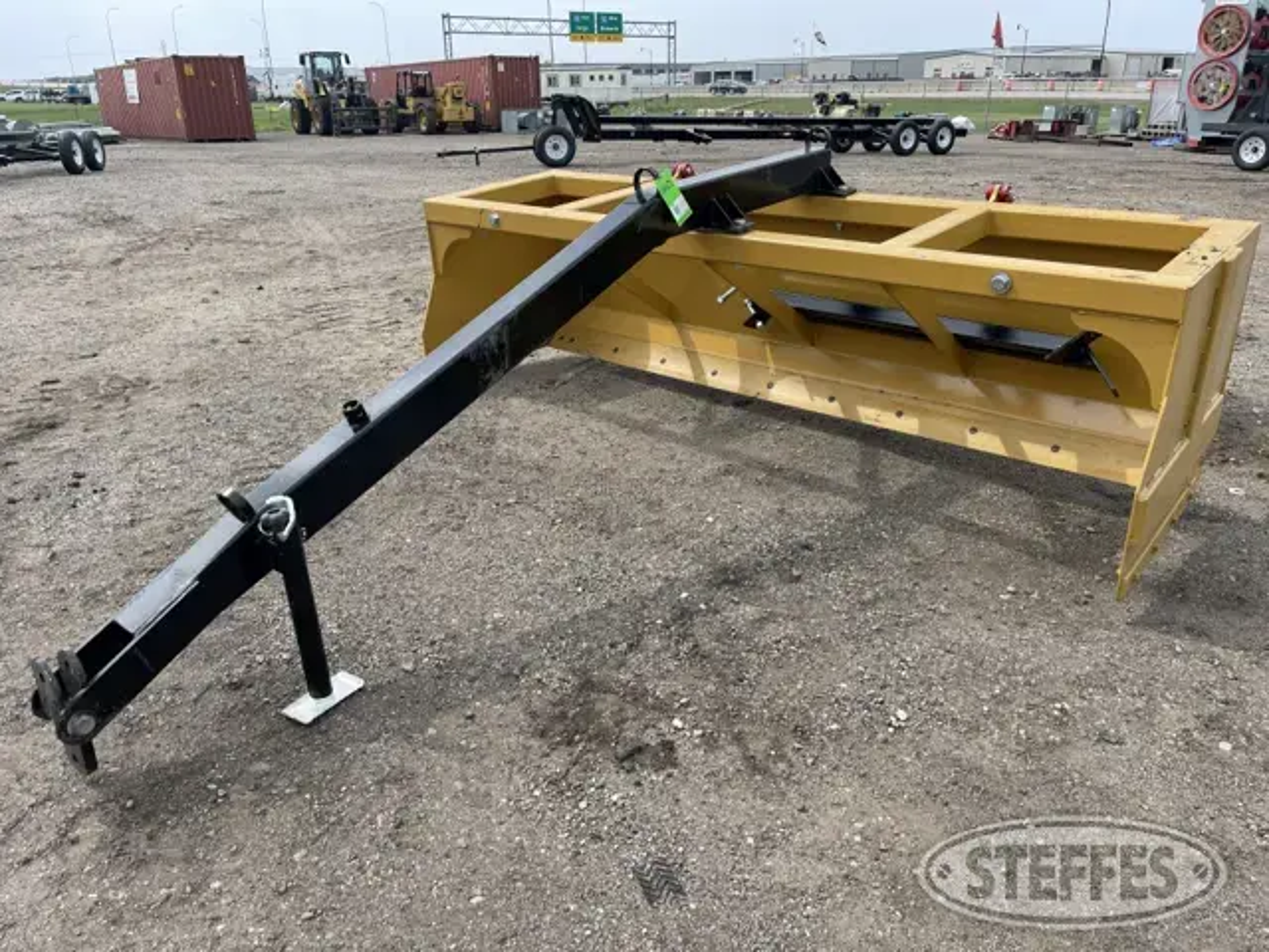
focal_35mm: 26
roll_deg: +0.9
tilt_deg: -19.7
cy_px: 476
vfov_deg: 53.1
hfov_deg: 67.3
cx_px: 634
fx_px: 953
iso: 32
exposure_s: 1/1642
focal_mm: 5.1
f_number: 1.6
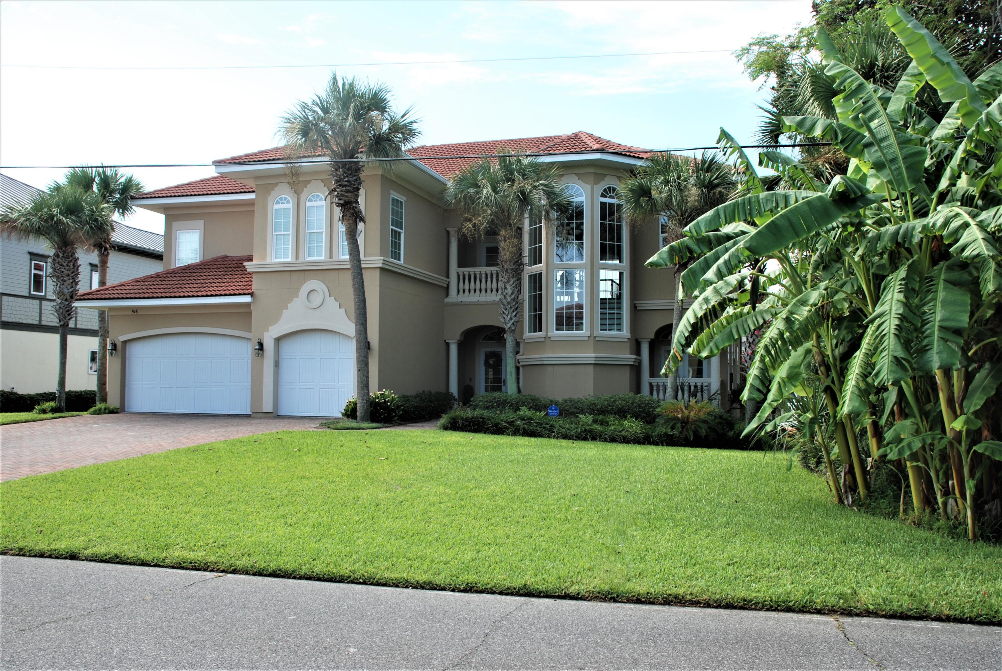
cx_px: 501
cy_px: 336
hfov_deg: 61.9
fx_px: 836
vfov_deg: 43.7
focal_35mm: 30
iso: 100
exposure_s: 1/160
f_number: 6.3
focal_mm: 20
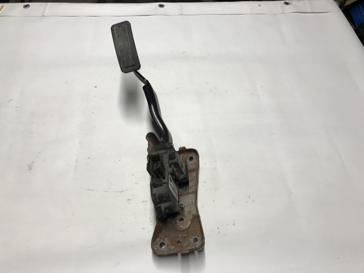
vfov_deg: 49.7
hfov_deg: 63.5
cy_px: 136
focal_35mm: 28
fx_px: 294
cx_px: 182
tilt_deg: -55.5
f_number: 1.8
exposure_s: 1/50
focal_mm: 3.99
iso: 25
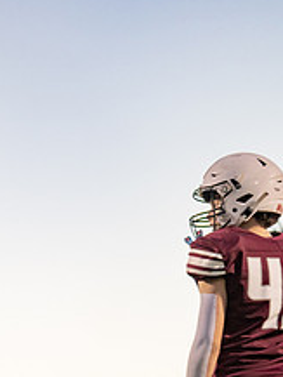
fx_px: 2320
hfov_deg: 6.8
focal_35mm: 213
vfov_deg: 9.2
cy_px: 358
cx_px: -192
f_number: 2.8
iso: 800
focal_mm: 70
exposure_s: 1/500
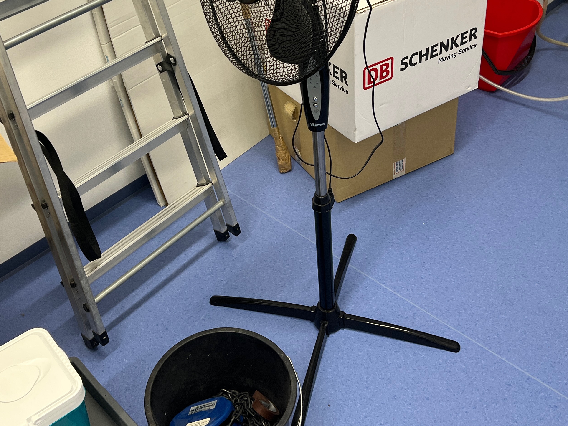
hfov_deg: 44.7
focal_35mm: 42
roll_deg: +7.9
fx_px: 689
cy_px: 131
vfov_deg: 33.9
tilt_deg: -34.0
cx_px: 243
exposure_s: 1/100
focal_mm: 5.7
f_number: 1.5
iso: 100
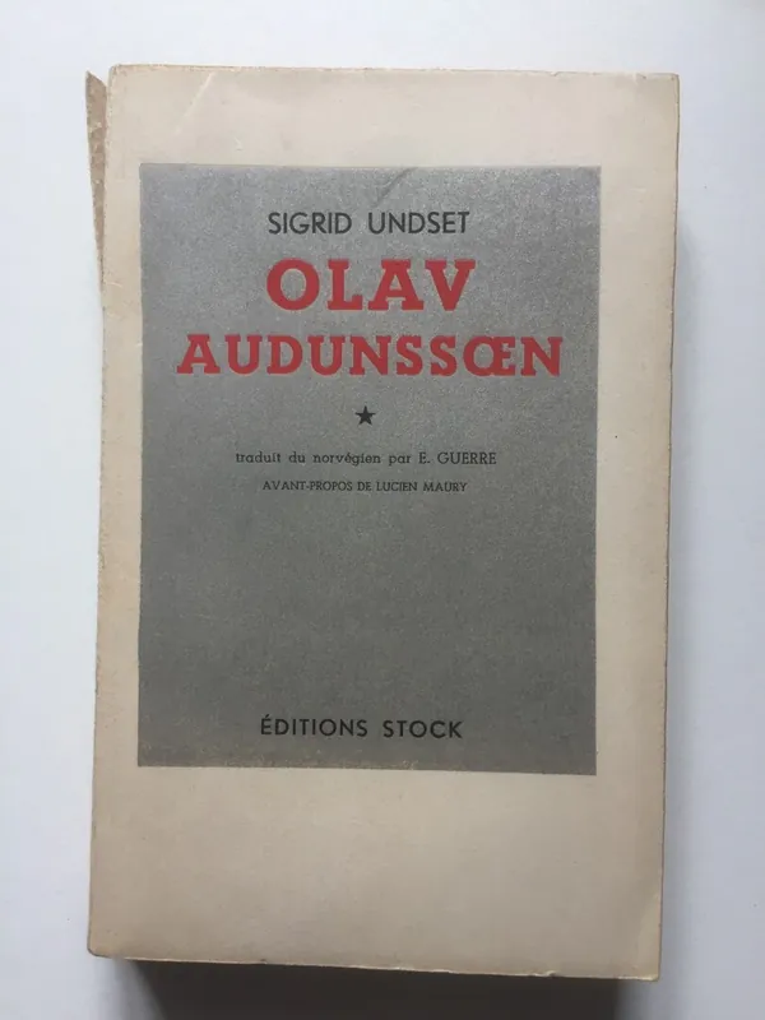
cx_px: 382
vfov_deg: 61.7
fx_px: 855
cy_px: 510
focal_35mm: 29
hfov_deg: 48.2
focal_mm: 4.15
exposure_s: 1/33
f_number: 2.2
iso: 32
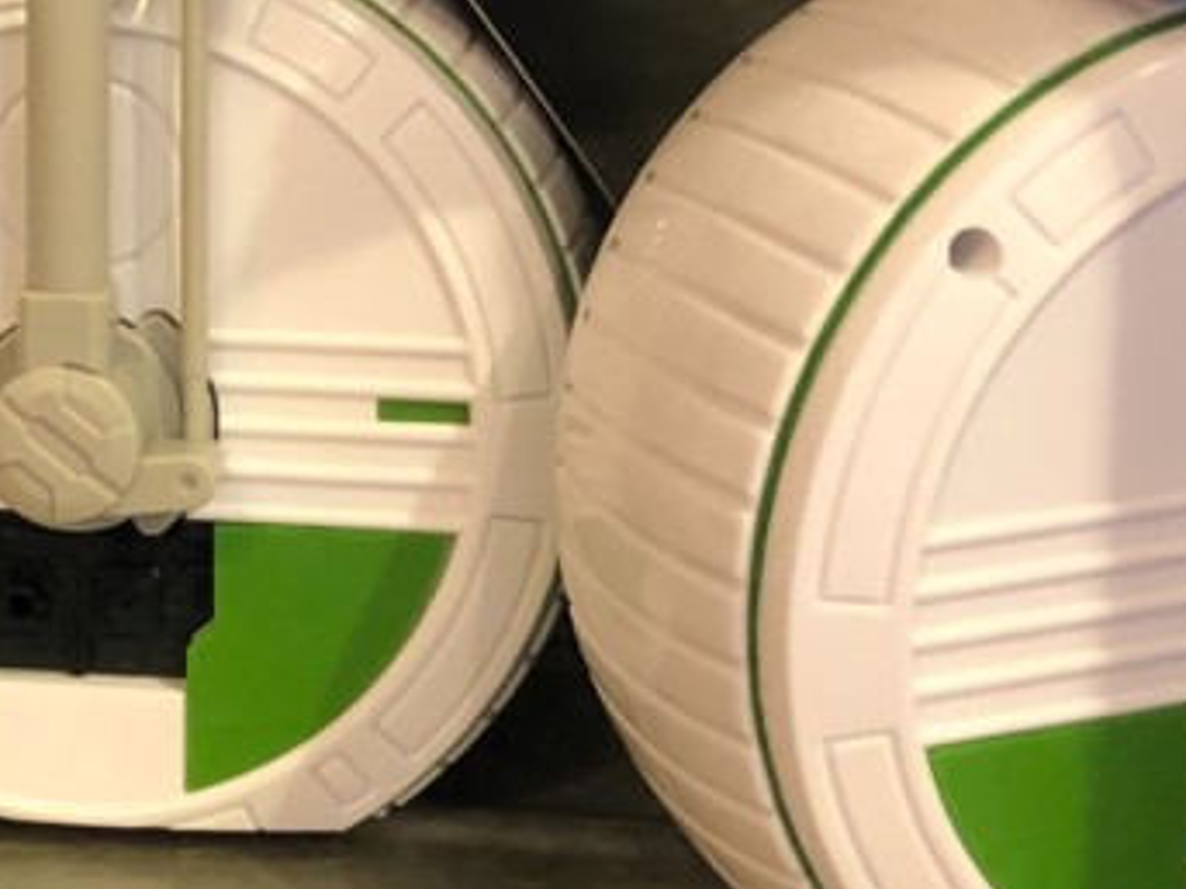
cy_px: -52
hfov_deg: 19.4
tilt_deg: -8.7
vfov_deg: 14.8
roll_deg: +1.2
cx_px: -7
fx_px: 3356
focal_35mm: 98
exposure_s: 1/13
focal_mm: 4
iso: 100
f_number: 1.8
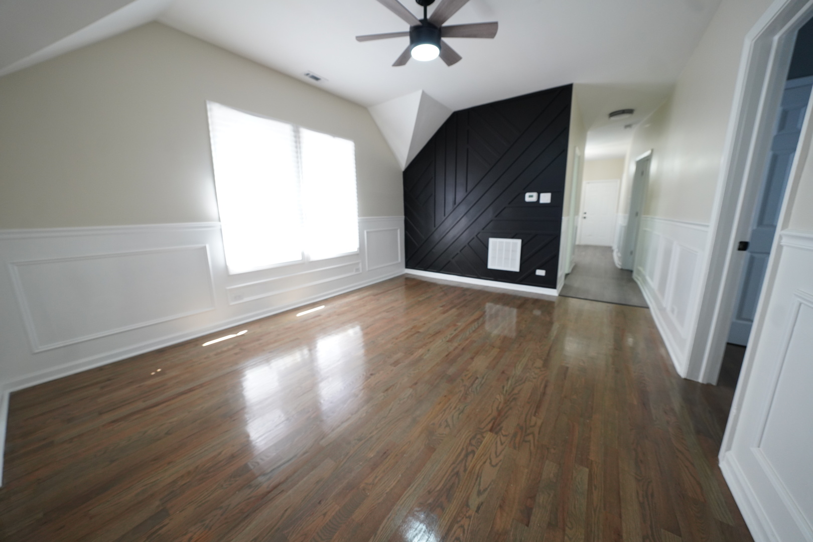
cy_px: 271
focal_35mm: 12
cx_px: 406
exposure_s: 1/160
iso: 1250
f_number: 2.8
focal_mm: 12
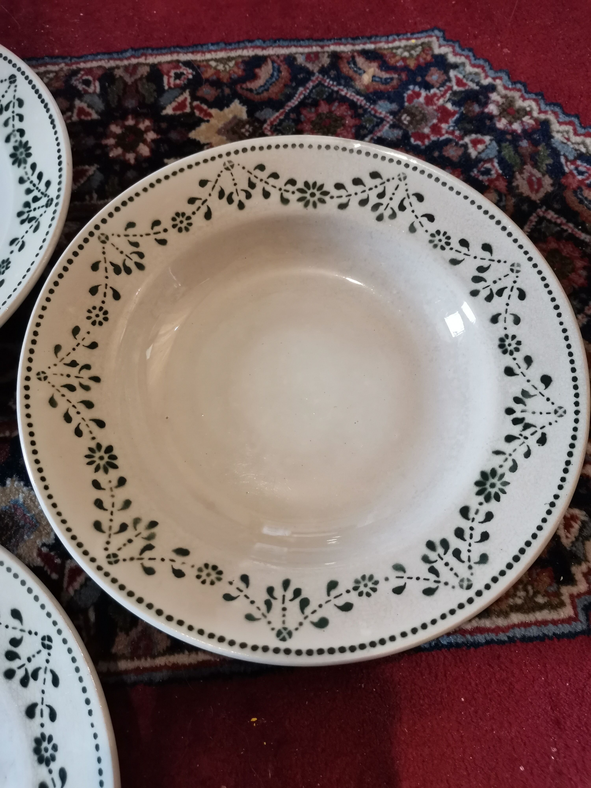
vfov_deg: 67.3
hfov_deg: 53.1
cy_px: 394
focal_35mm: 26
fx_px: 592
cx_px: 296
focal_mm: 4.75
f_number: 1.8
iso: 640
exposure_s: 1/33.3
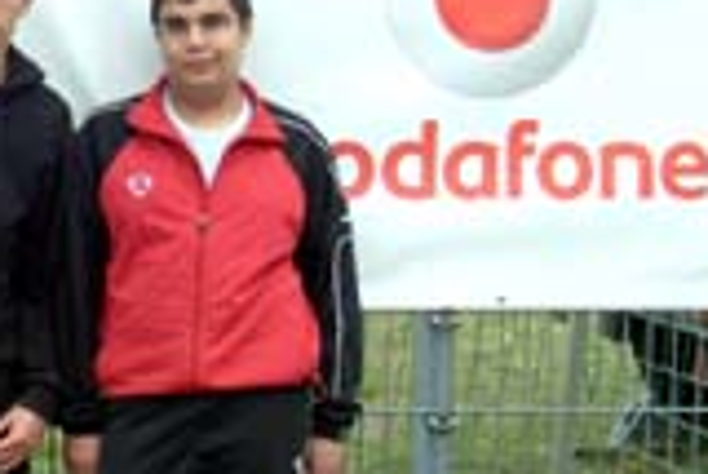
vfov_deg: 13.0
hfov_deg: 18.5
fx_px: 2075
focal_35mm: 105
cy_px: 288
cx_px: -93
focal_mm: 25
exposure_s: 1/250
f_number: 8
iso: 400
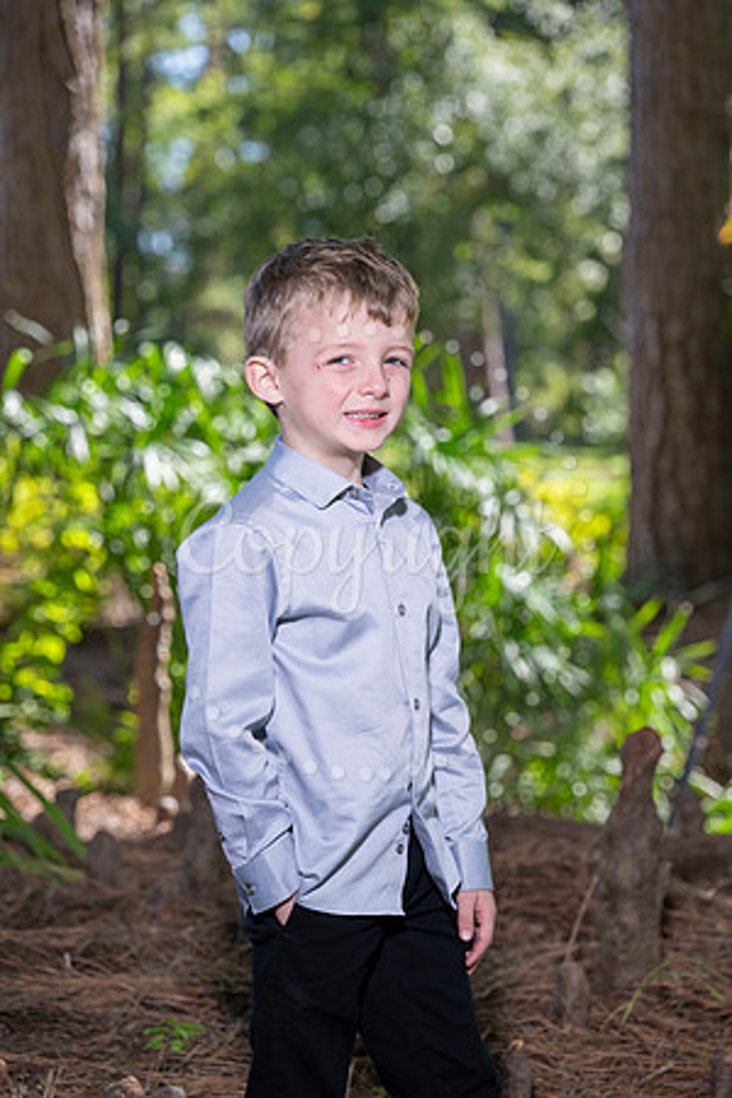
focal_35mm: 120
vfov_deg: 17.1
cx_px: 366
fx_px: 3660
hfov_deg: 11.4
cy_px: 549
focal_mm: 120
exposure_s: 1/125
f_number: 5.6
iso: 250
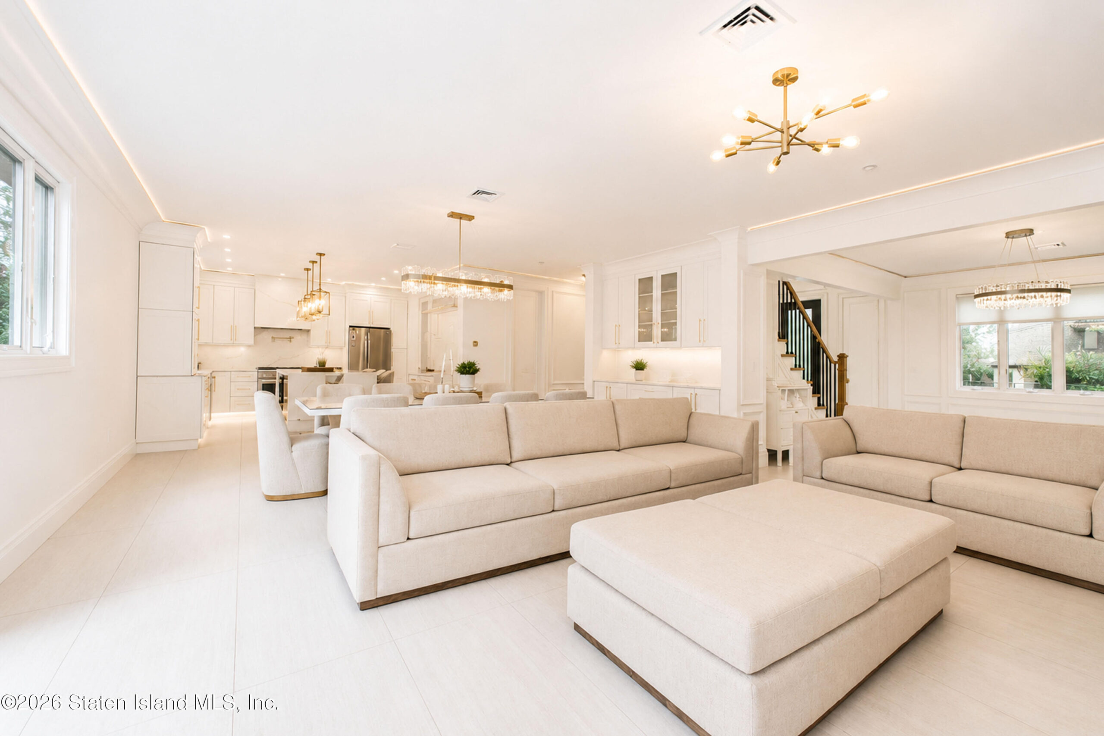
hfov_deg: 100.4
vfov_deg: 77.3
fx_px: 460
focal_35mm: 15
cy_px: 368
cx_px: 552
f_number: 8
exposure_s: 1/100
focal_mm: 10
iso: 1000
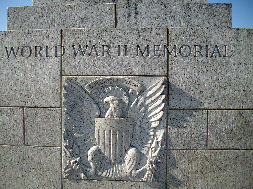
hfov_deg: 50.1
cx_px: 126
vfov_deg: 38.7
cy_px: 94
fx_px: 270
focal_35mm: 37
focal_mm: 6.2
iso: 80
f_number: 5.6
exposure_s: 1/200
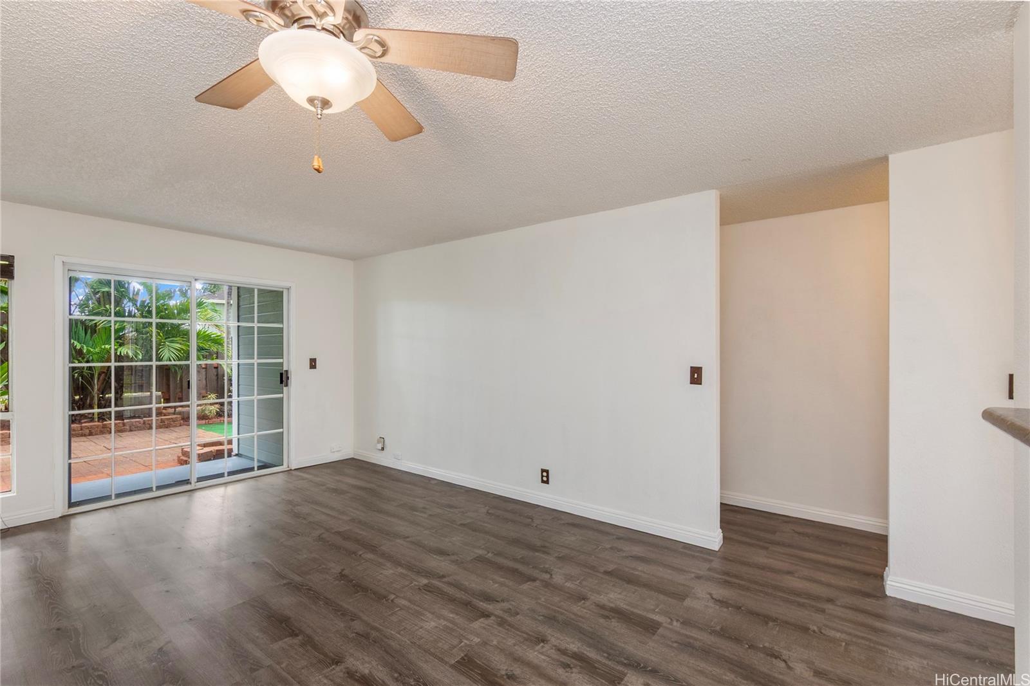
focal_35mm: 15
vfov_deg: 77.3
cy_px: 343
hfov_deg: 100.4
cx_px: 515
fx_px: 429
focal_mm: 10
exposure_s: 1/160
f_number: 8
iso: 250
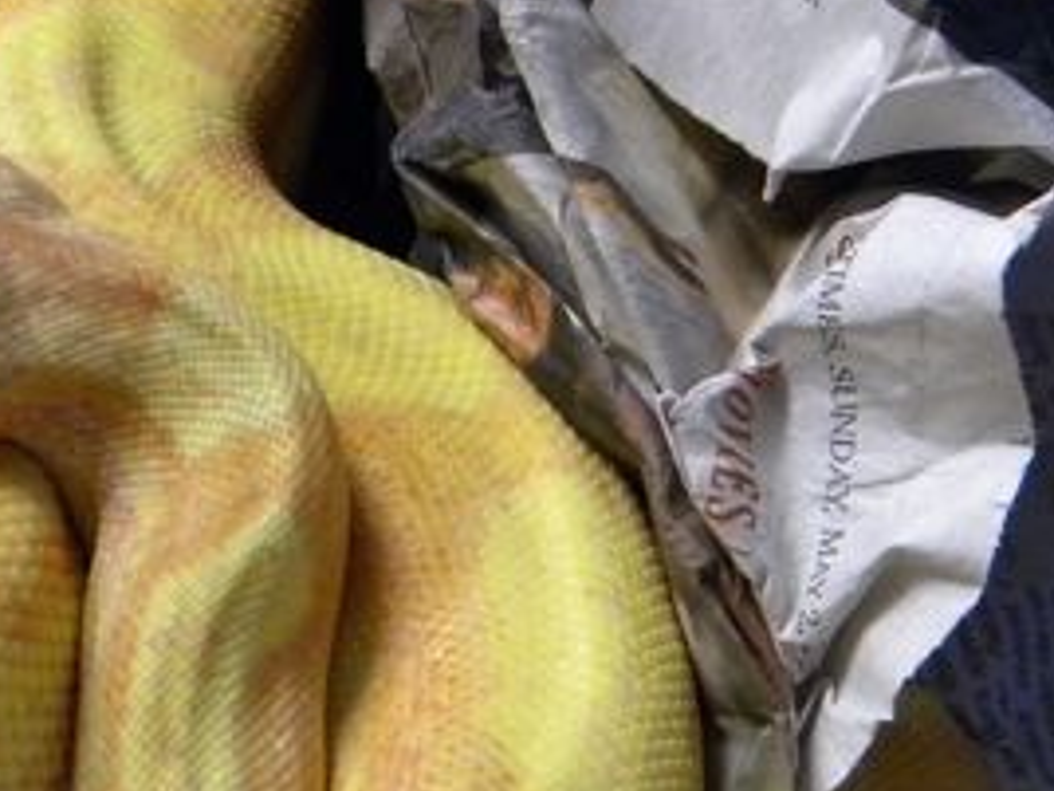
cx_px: 389
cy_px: 453
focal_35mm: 86
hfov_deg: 22.7
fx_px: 2619
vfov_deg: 17.2
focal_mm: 6.4
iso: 400
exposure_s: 1/25.4
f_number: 3.7
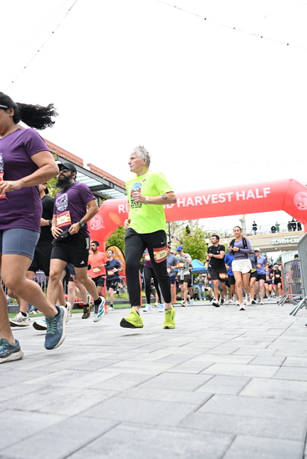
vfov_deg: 60.3
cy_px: 230
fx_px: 396
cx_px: 154
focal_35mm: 31
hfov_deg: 42.3
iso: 2000
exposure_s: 1/640
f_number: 4
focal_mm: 31
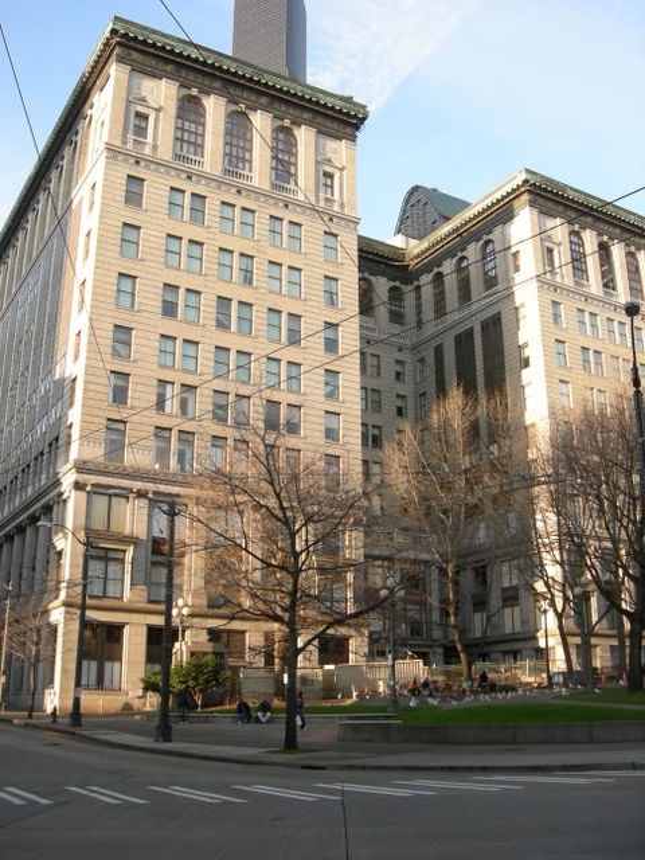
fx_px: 894
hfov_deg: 39.7
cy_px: 430
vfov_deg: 51.4
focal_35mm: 36
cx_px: 322
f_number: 3.8
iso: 64
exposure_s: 1/98
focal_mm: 7.5
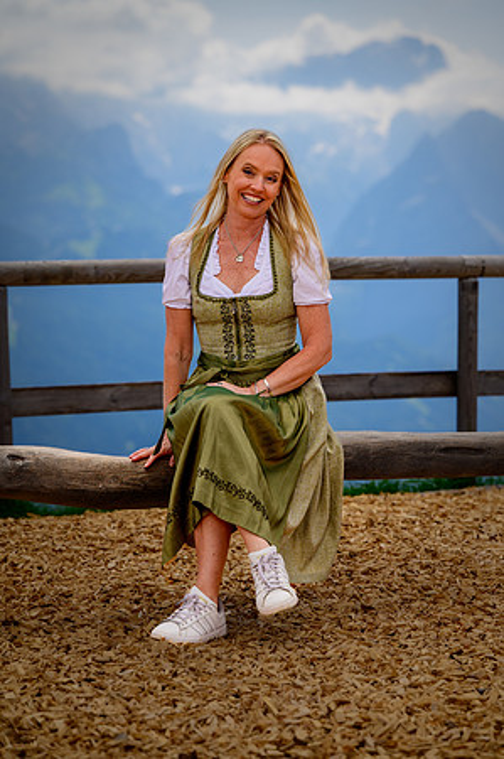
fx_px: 2084
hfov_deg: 13.8
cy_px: 380
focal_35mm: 99
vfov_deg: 20.6
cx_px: 252
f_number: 4
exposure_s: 1/1250
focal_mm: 99
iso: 125
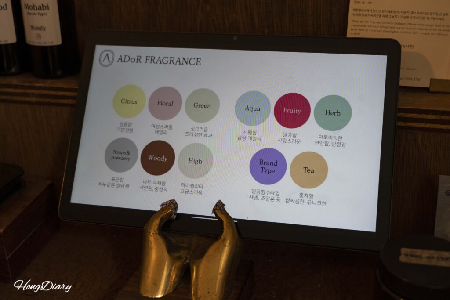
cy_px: 150
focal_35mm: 49
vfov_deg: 27.5
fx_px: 613
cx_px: 225
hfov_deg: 40.3
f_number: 5.6
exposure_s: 1/160
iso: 1600
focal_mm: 49
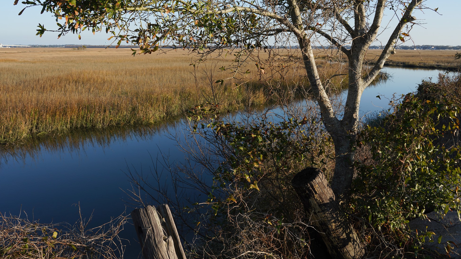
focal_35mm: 33
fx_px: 403
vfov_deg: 35.6
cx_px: 231
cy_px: 109
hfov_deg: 59.5
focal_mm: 31
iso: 100
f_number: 11
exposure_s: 1/100
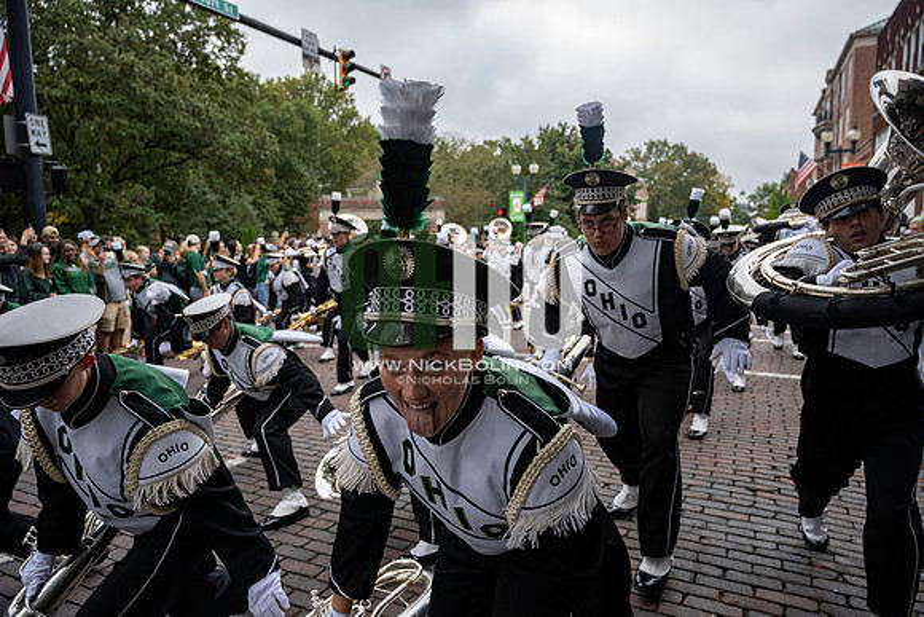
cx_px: 462
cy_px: 308
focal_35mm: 24
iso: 500
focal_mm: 24
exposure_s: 1/1600
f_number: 4
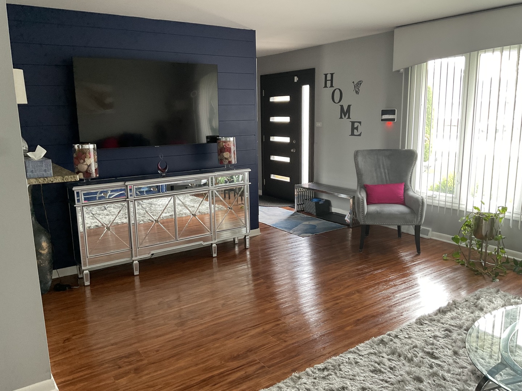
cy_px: 196
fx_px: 437
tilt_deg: -10.8
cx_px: 261
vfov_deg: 48.2
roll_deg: +0.7
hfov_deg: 61.7
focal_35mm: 29
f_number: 1.8
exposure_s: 1/60
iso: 125
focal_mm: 3
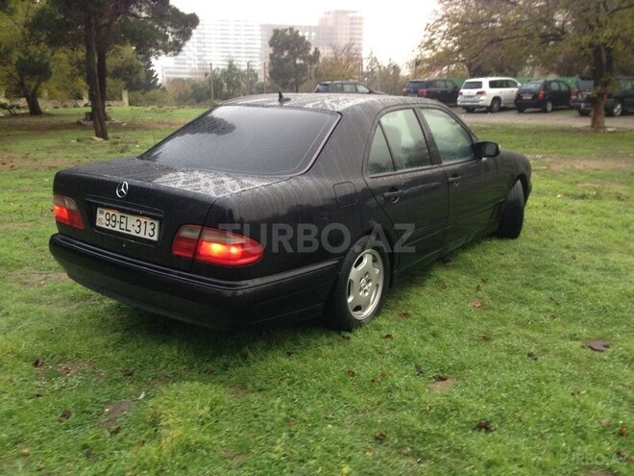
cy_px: 238
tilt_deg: -15.6
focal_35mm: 33
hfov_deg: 55.4
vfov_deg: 42.9
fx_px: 604
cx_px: 317
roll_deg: -0.2
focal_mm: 4.12
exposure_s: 1/20
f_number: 2.4
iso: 64
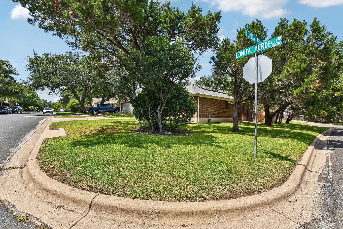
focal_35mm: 14
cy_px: 114
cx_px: 172
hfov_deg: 104.3
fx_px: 133
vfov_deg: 81.2
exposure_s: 1/250
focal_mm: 14
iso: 100
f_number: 8
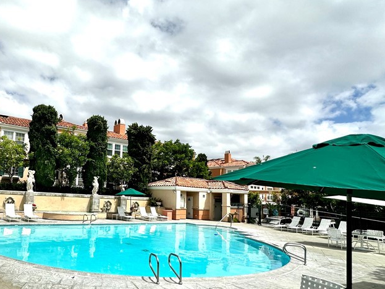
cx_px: 101
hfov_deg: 69.5
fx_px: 256
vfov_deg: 58.5
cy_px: 171
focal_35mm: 23
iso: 50
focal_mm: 2.22
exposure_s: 1/4651
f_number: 2.2
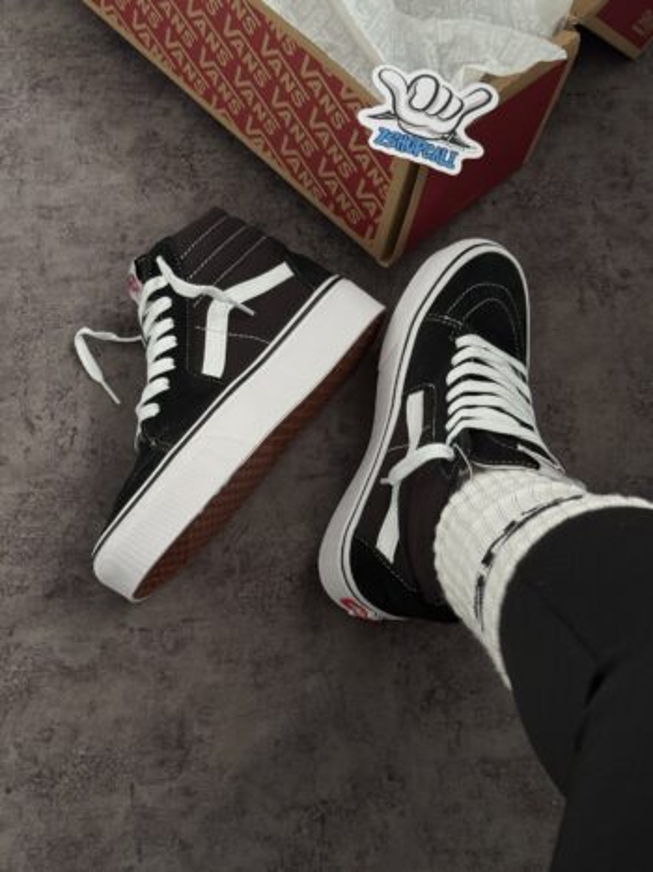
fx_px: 1208
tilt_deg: -67.1
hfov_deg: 30.3
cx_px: 326
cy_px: 436
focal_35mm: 48
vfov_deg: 39.7
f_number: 1.78
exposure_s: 1/60
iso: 200
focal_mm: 6.76
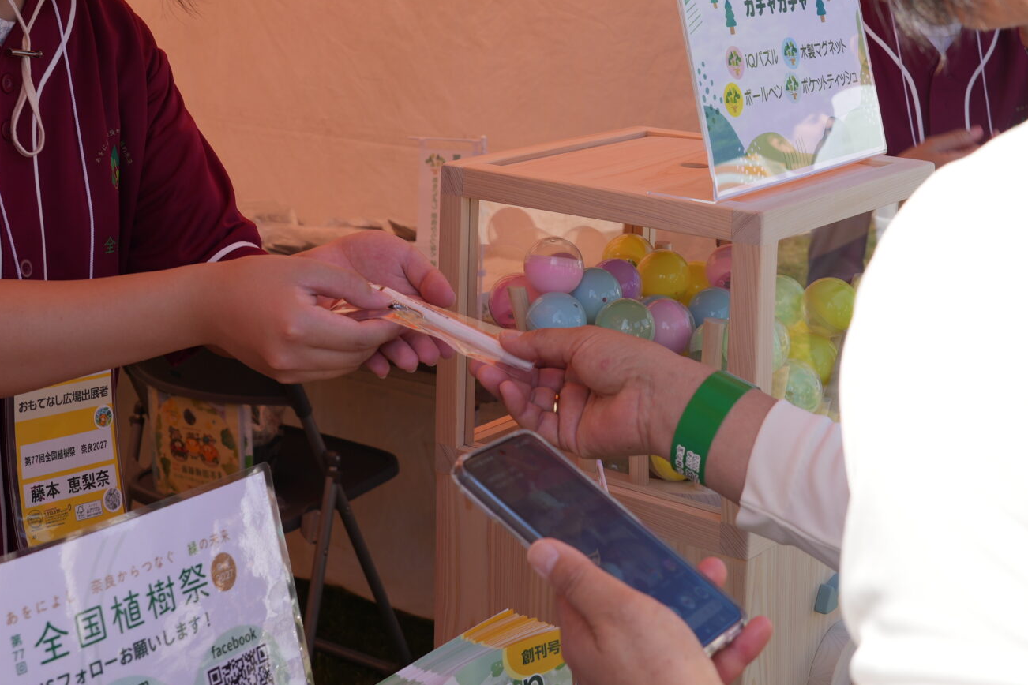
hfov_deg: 33.9
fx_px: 1685
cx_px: 493
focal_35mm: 59
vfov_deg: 22.6
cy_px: 113
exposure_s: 1/200
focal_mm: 30
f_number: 7.1
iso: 125
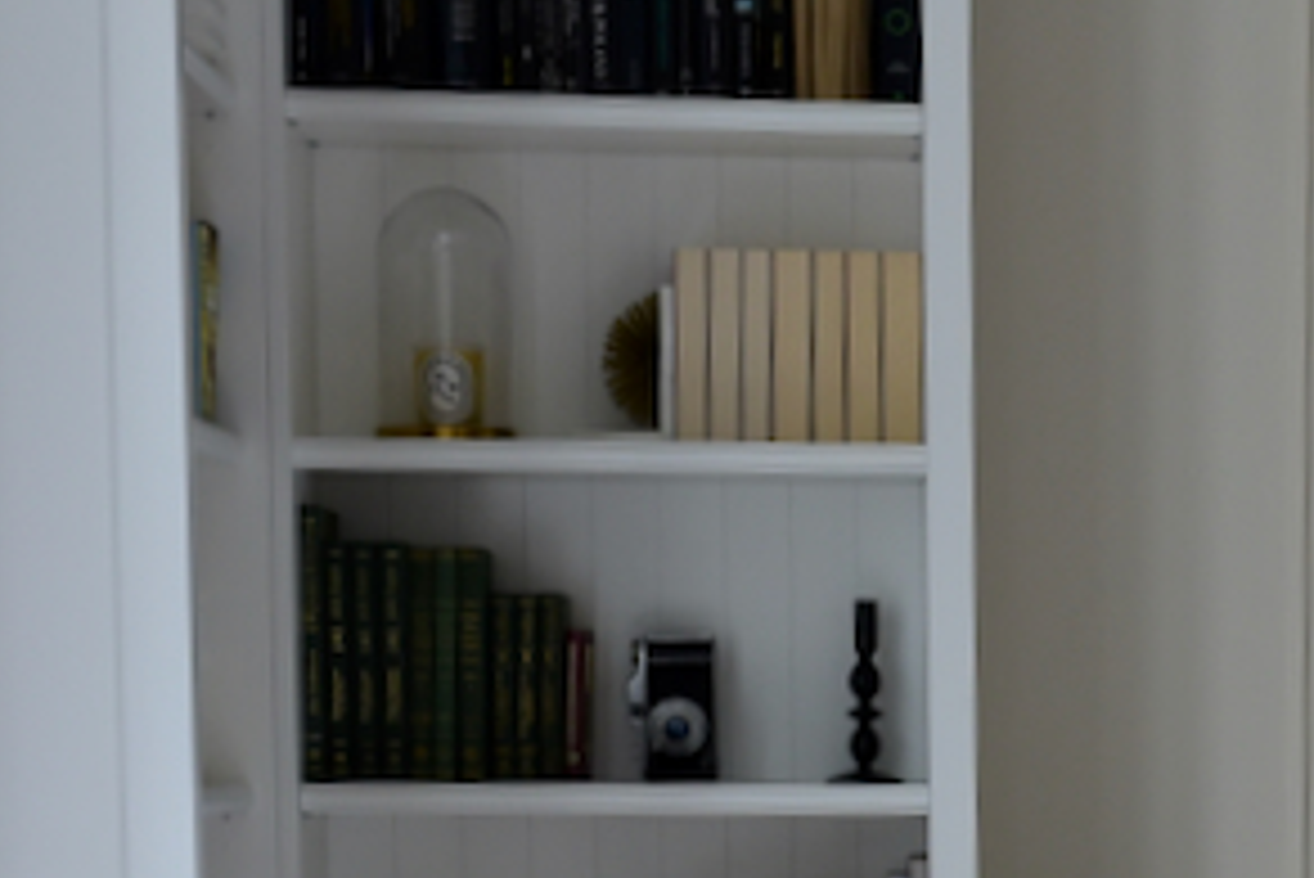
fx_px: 4199
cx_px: 1472
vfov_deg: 11.4
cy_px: 1371
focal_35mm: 115
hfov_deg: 17.2
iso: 400
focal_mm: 35
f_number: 4.5
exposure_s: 1/50
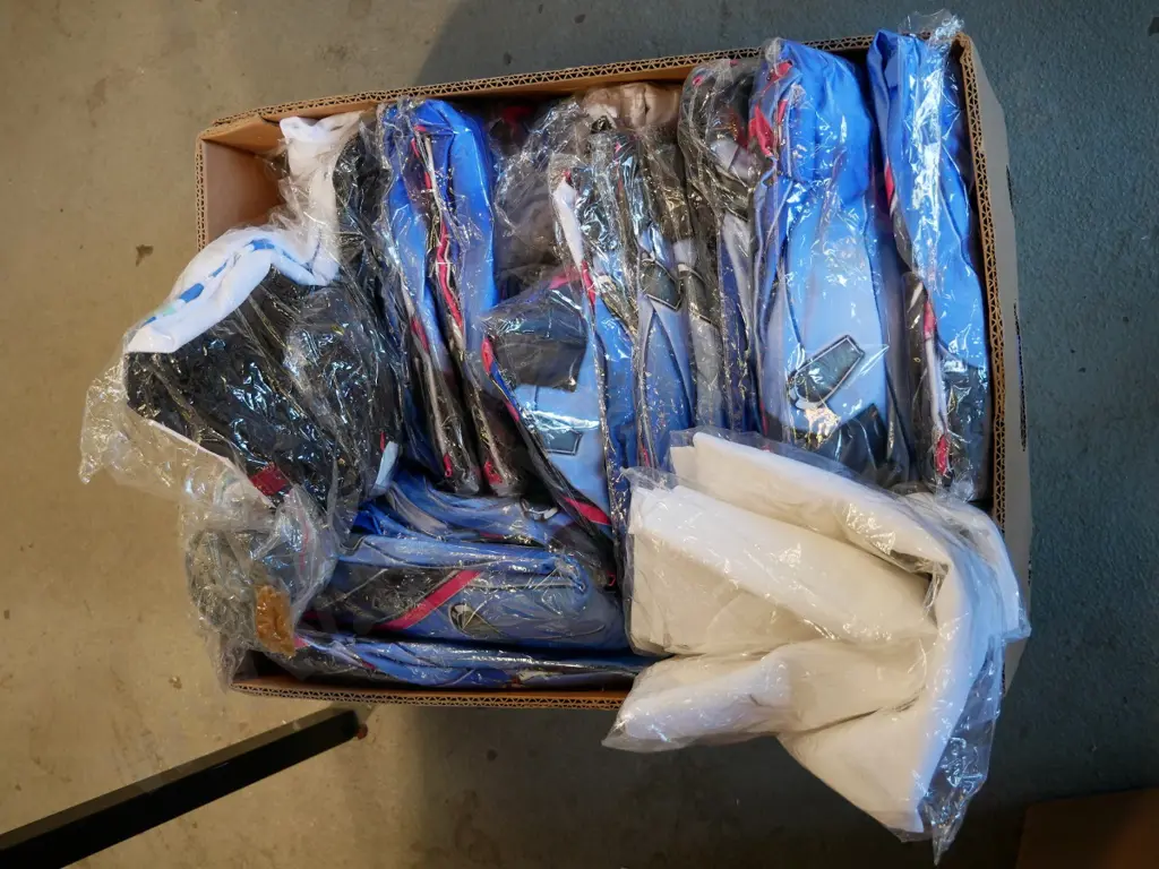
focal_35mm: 46
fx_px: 1540
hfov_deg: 41.2
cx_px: 580
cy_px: 434
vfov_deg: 31.5
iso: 1250
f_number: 4.3
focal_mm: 23
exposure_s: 1/60
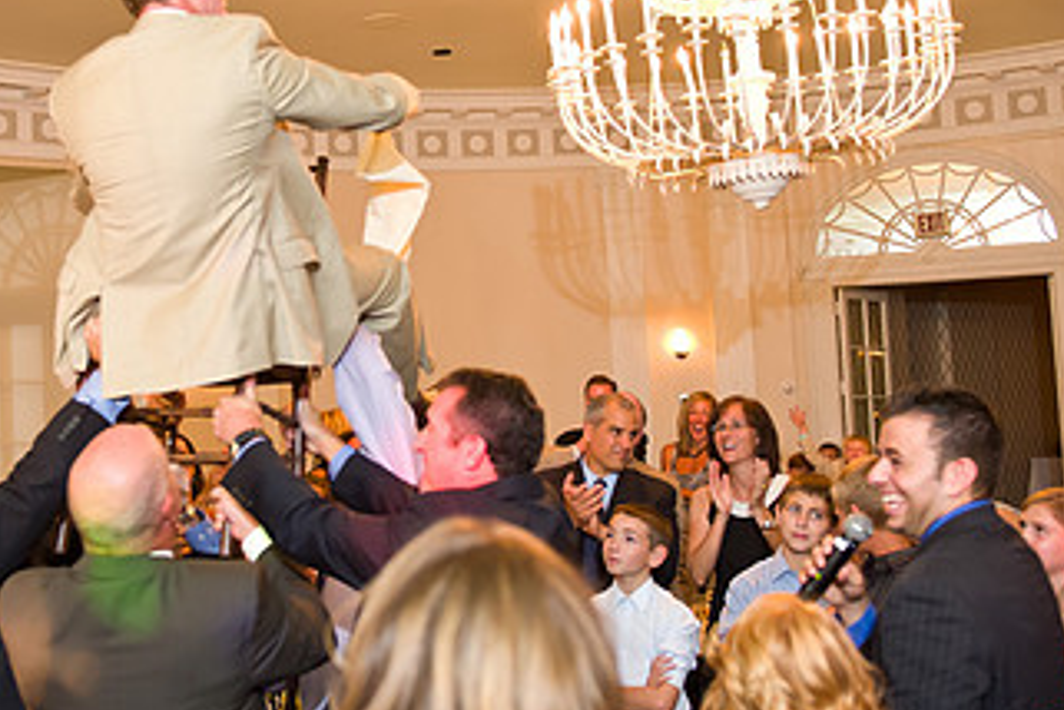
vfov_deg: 24.1
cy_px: 249
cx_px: 371
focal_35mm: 56
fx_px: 1655
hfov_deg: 35.4
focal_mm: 31
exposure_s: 1/125
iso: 1600
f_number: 3.2
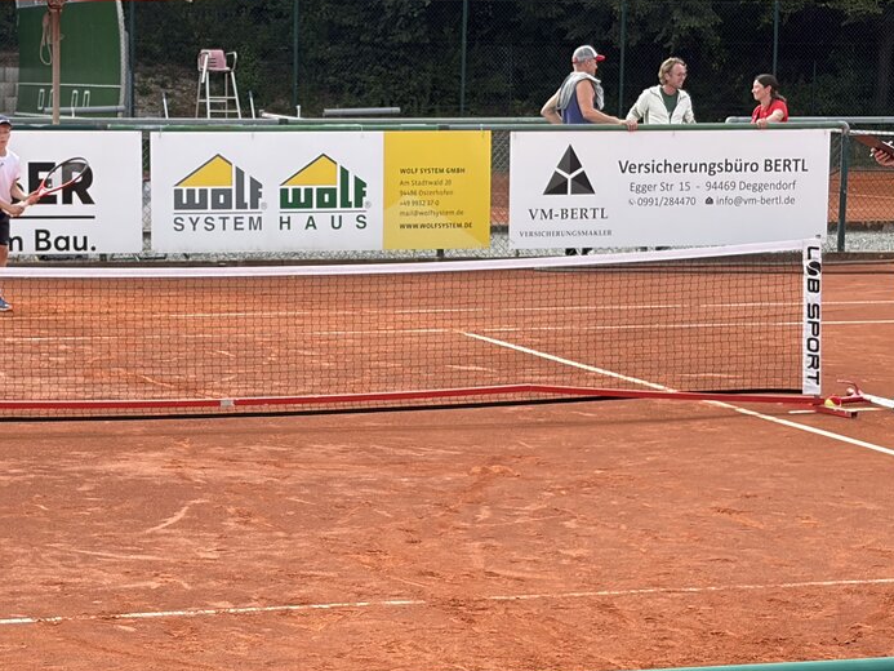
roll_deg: -0.5
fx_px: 2712
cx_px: 241
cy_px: 431
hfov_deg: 18.6
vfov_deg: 14.1
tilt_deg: -7.5
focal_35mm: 105
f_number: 1.6
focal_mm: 5.96
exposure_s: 1/724
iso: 32
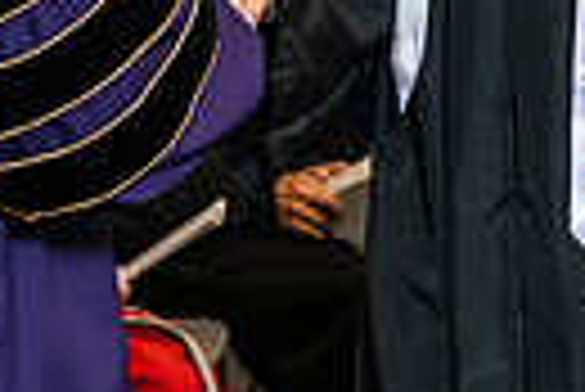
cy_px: -331
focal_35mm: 277
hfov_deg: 7.4
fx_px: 4506
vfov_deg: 4.9
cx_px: 194
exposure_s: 1/200
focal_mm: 62
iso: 2500
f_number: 5
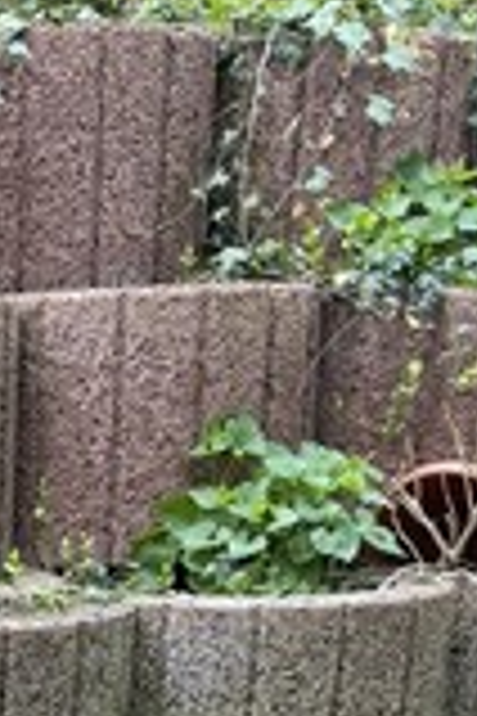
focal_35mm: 112
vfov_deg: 15.8
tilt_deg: -23.2
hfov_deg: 11.3
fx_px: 2226
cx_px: -416
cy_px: 1254
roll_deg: -0.5
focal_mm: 6.76
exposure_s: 1/144
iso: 50
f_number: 1.78
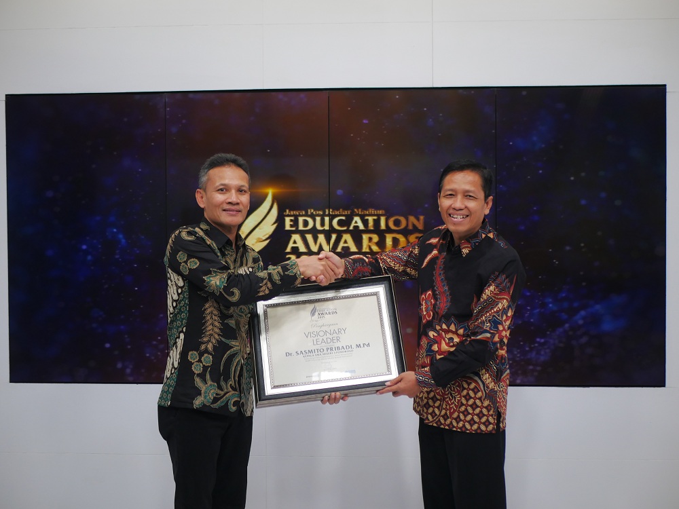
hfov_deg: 38.2
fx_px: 981
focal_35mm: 50
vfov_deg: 29.1
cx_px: 340
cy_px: 254
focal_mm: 25
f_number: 1.7
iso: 500
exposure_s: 1/125
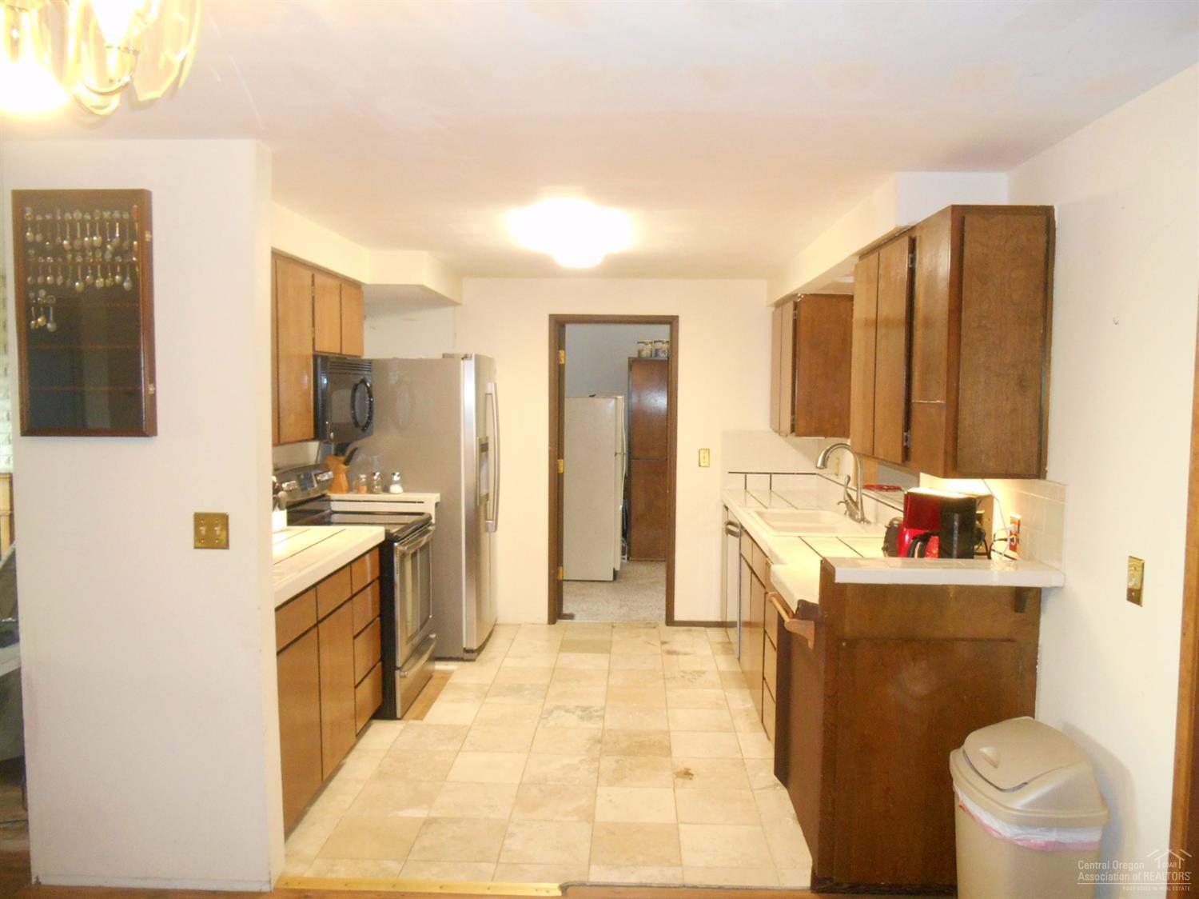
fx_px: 900
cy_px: 450
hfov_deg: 67.3
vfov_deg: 53.0
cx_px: 600
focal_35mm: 26
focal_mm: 4.7
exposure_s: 1/25
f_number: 3.4
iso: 560
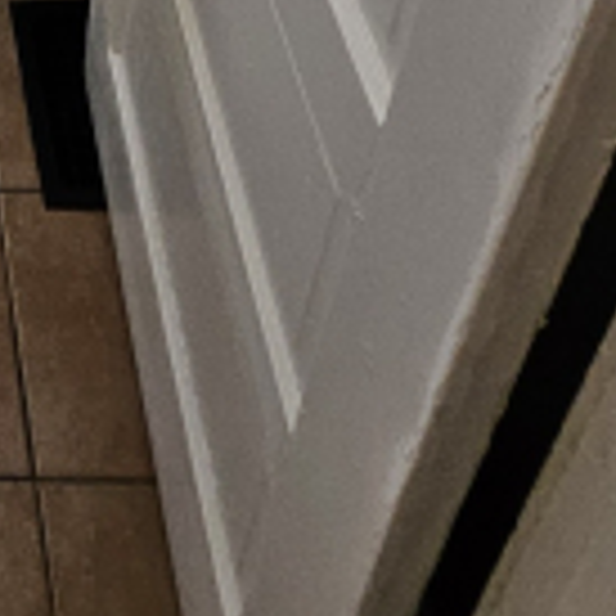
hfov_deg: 24.8
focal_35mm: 56
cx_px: -261
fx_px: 1127
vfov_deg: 19.4
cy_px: -582
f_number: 2.2
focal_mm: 1.74
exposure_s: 1/100
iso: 200
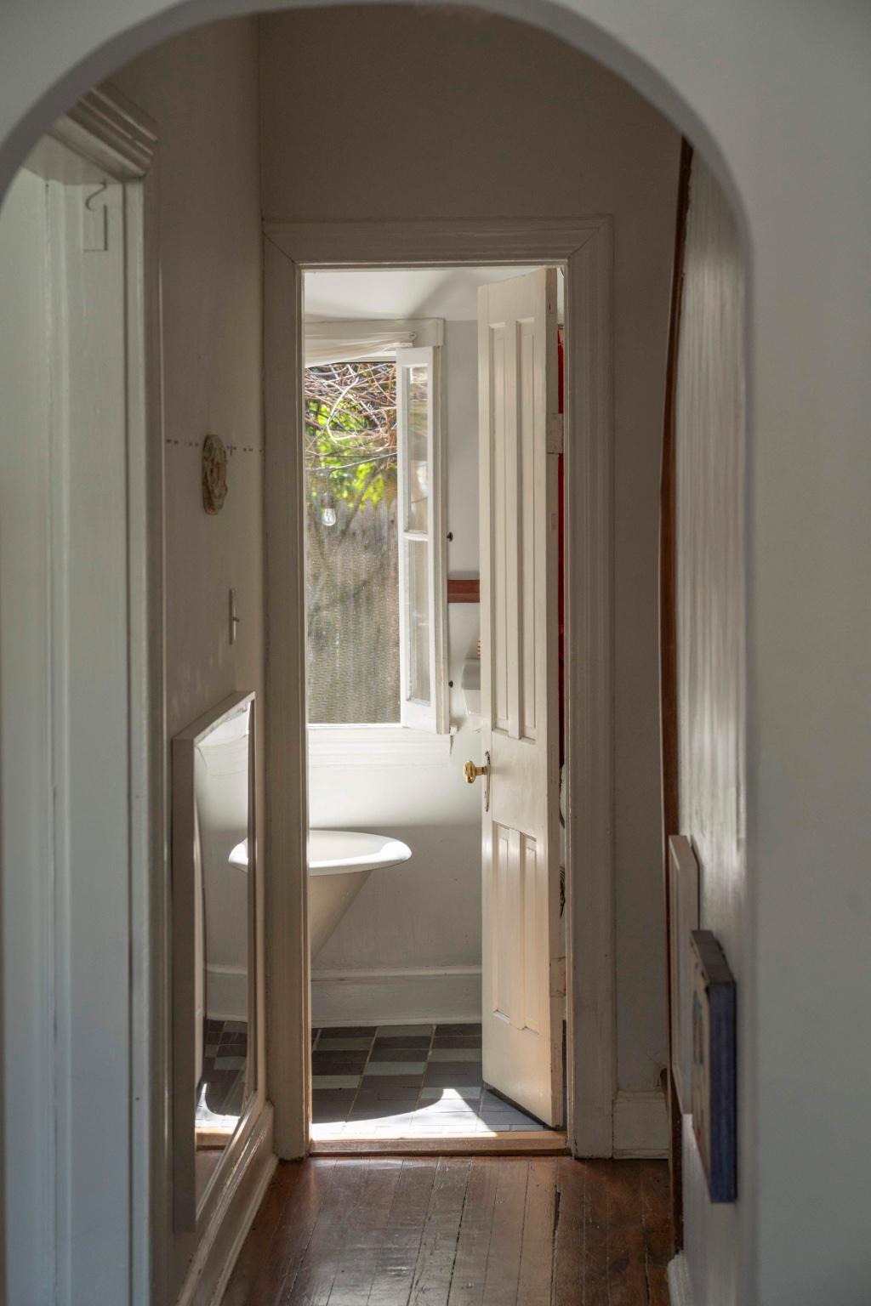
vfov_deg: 23.9
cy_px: 653
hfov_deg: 16.1
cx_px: 436
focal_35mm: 85
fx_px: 3085
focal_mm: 85
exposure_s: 1/200
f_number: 5.6
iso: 1000
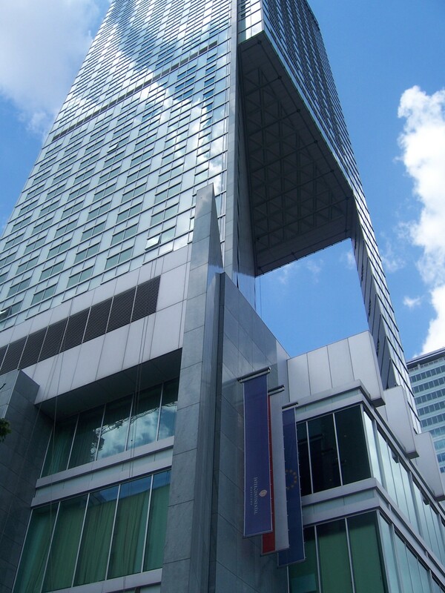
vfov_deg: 51.4
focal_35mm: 36
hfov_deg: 39.7
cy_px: 296
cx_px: 222
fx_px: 617
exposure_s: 1/400
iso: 80
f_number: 4.5
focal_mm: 6.2
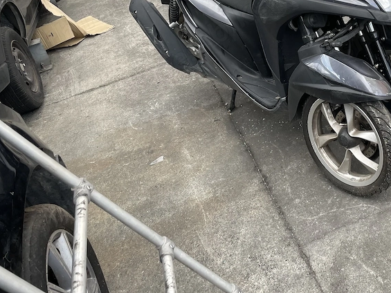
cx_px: 317
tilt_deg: -25.8
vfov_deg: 30.4
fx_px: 520
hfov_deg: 39.5
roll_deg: +10.1
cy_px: 41
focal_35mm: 46
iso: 32
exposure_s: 1/387
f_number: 1.6
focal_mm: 4.2
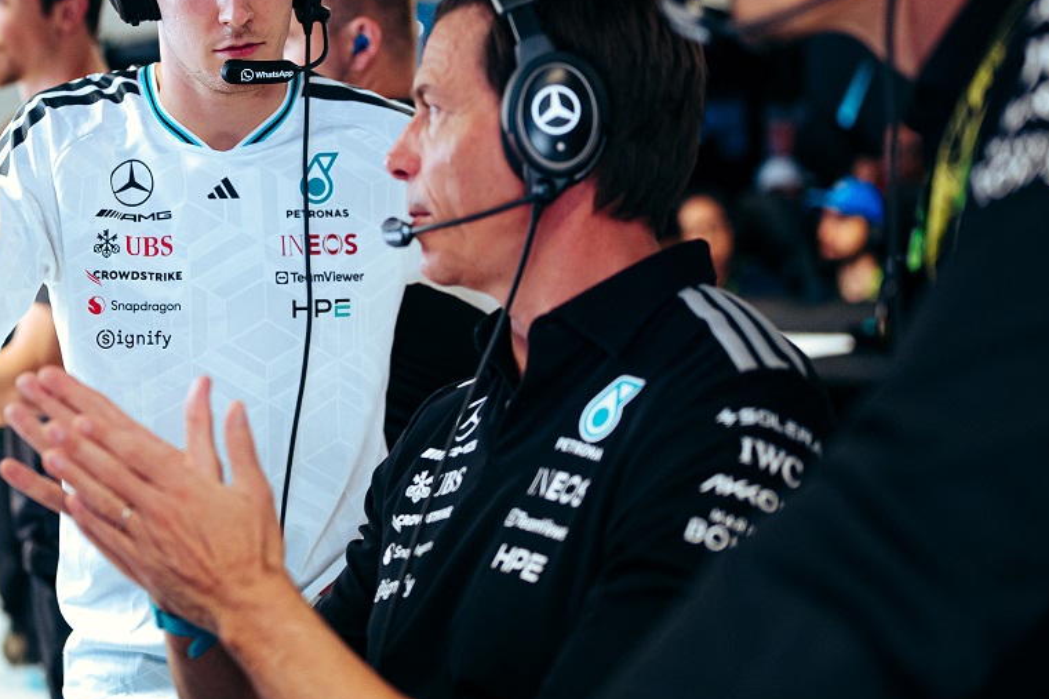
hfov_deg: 28.8
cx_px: 273
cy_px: 205
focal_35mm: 69
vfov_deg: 19.6
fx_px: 2010
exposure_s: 1/400
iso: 500
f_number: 1.2
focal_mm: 35
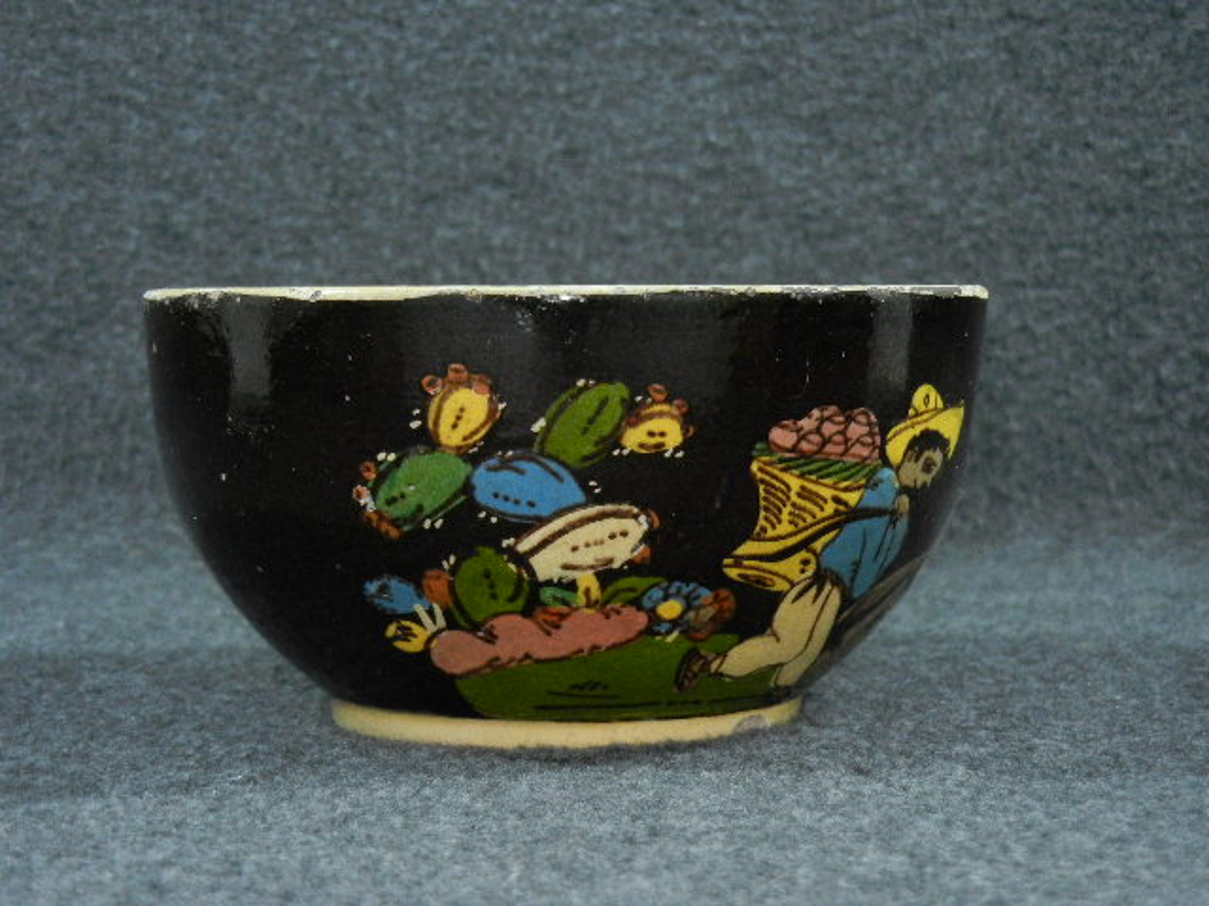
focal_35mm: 77
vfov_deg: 19.1
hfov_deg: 25.3
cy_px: 453
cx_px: 604
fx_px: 2689
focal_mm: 13.9
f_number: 4.3
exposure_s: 1/30
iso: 800
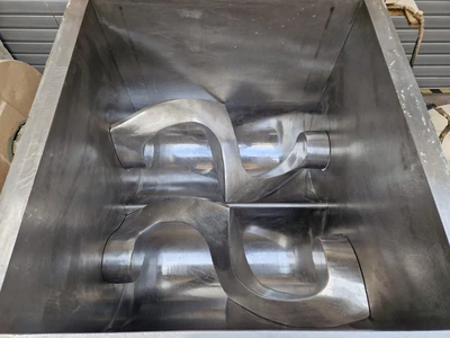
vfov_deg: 58.9
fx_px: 299
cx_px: 225
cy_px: 169
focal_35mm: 23
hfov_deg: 73.9
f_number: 1.8
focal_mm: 5.4
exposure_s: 1/180
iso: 64
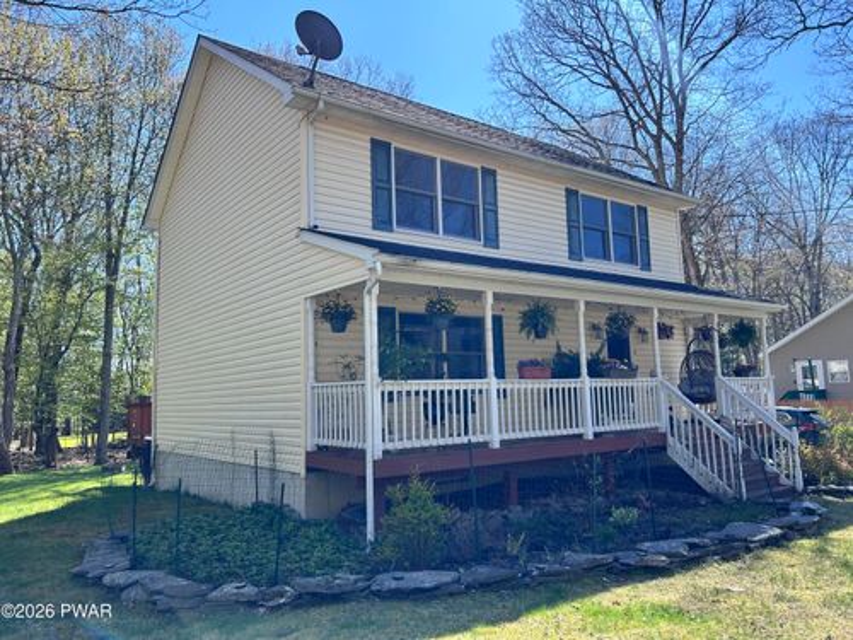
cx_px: 426
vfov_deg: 53.1
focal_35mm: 26
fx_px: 641
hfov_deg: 67.3
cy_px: 320
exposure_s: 1/1645
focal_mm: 5.7
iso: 50
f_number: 1.5
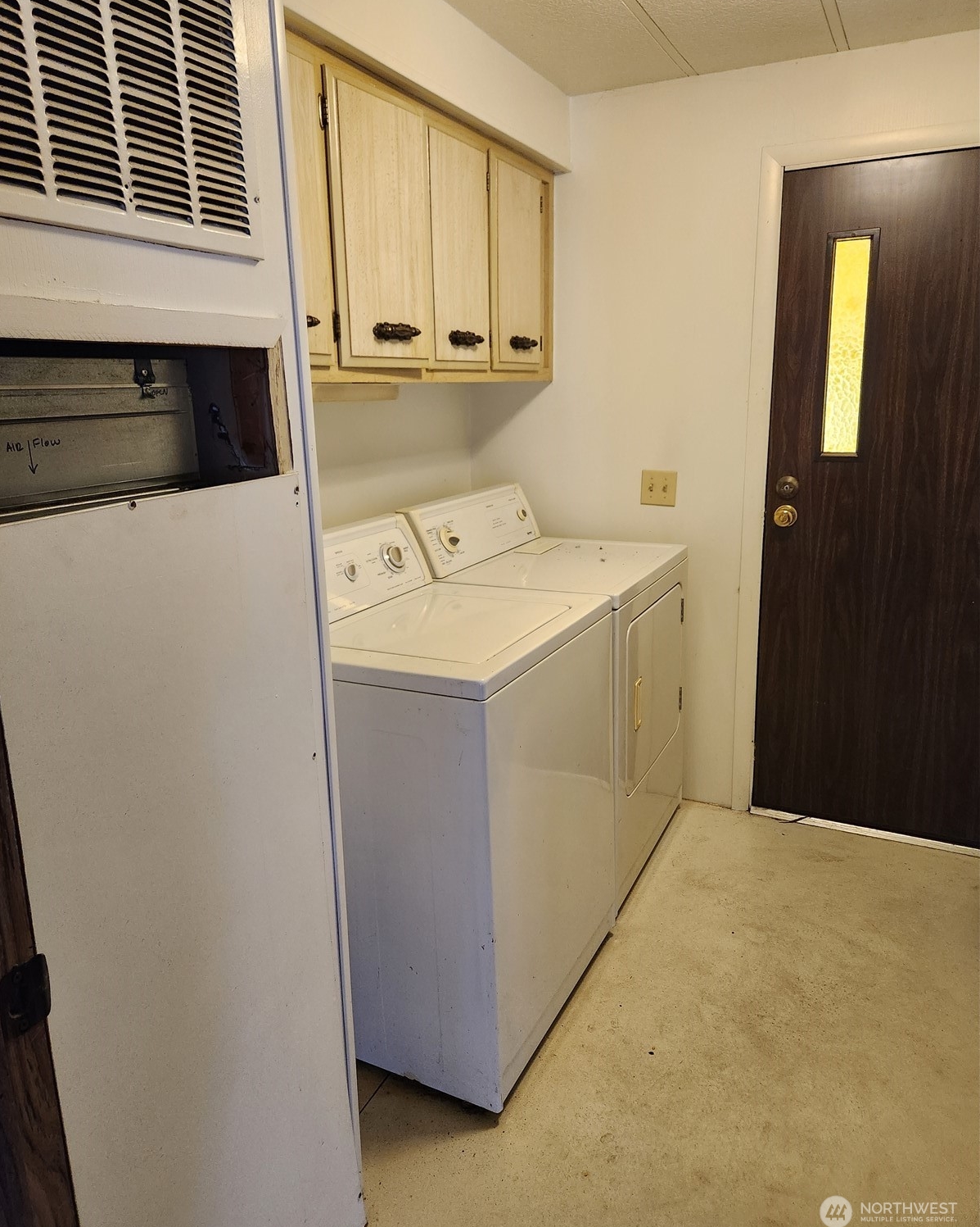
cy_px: 595
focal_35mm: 24
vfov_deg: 70.3
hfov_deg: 58.8
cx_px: 490
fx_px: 870
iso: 640
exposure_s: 1/120
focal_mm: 5.4
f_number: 1.8
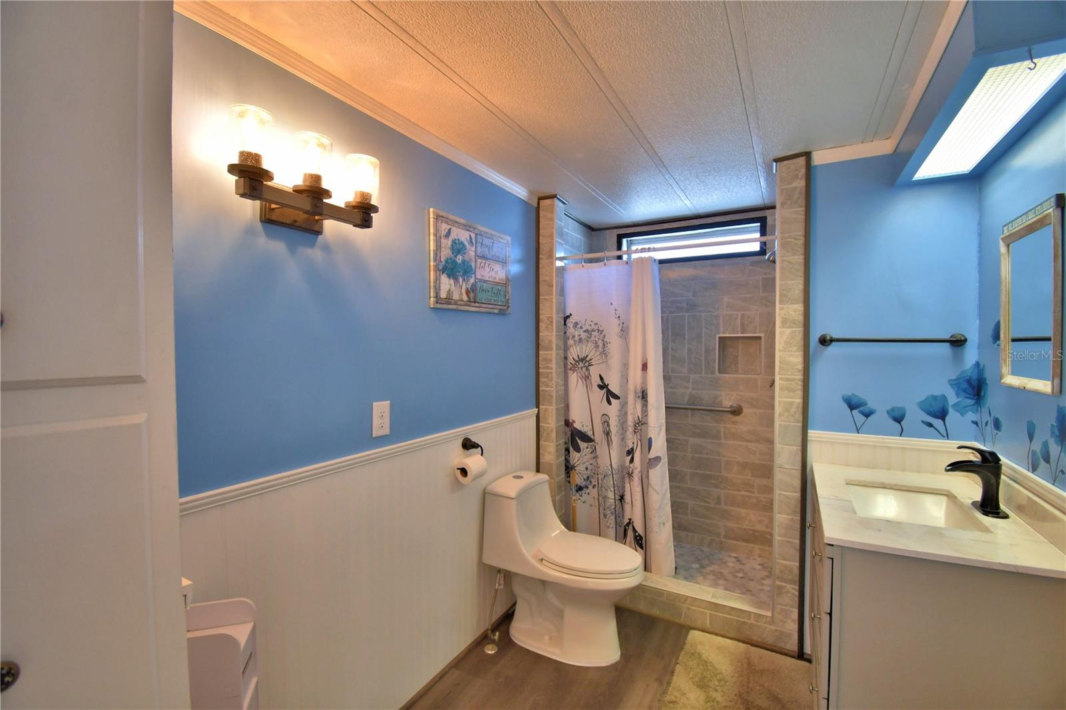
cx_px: 533
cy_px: 355
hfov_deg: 100.4
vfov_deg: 77.3
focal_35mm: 15
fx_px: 444
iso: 400
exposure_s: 1/80
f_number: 4.5
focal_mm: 10
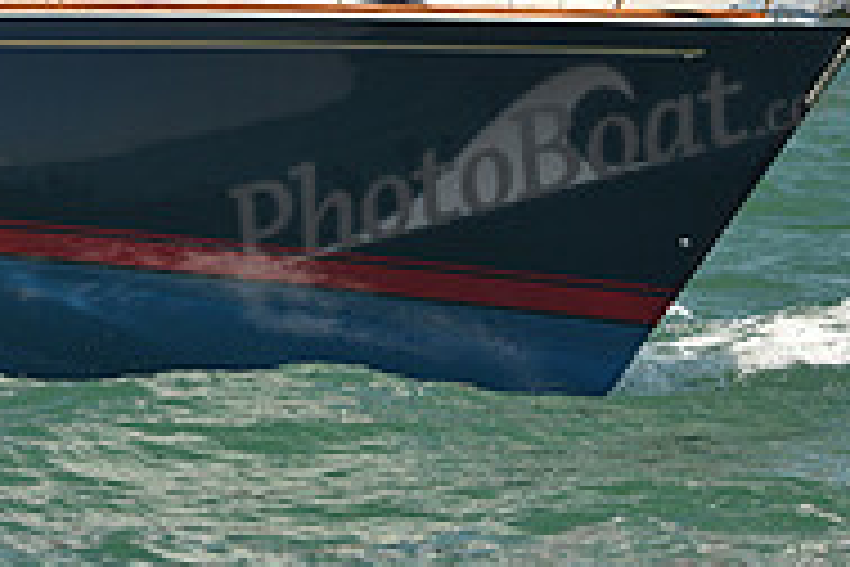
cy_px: -11
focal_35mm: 356
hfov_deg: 5.8
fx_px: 8405
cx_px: 0
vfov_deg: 3.9
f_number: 4.5
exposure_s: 1/800
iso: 250
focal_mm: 116
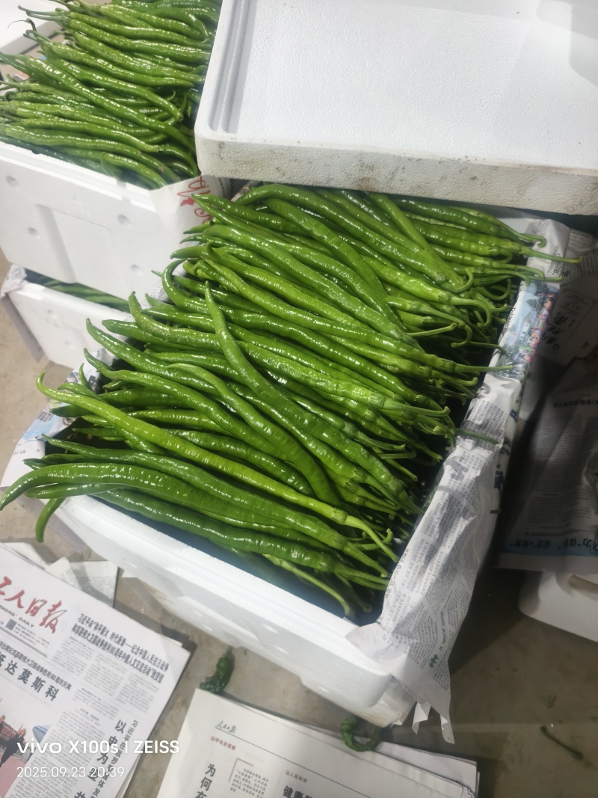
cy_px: 399
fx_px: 530
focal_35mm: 23
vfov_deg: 73.9
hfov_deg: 58.9
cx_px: 299
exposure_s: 1/100
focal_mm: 5.6
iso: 434
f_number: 1.57
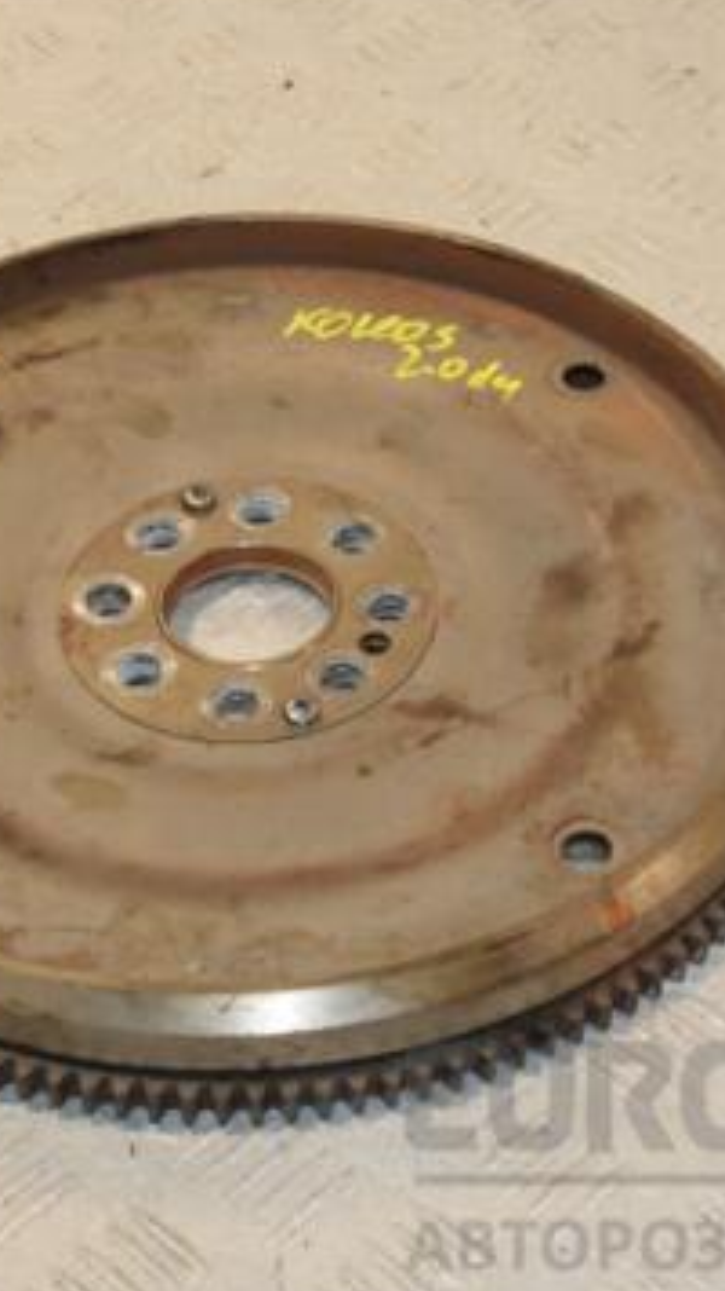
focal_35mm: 90
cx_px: 337
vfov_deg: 23.7
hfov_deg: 13.4
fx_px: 3079
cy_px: 613
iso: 800
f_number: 9
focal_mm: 34
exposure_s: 1/200
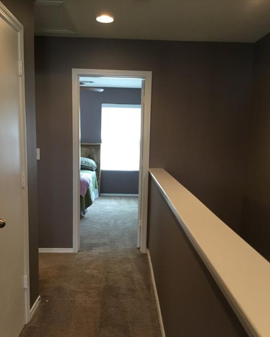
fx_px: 330
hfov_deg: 44.5
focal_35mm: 33
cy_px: 183
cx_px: 137
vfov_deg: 54.2
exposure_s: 1/30
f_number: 2.4
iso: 80
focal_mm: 3.3
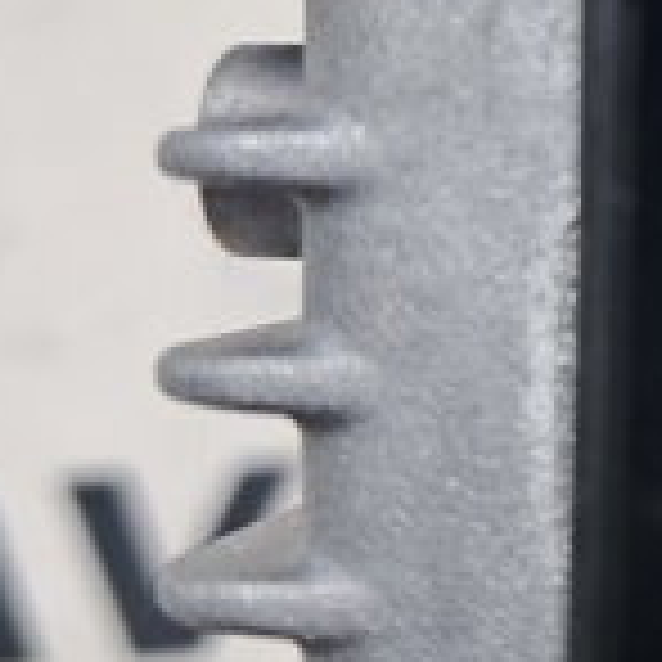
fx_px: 2250
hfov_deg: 15.0
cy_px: 200
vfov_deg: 16.7
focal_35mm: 104
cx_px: 1121
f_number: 1.8
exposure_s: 1/50
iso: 50
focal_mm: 4
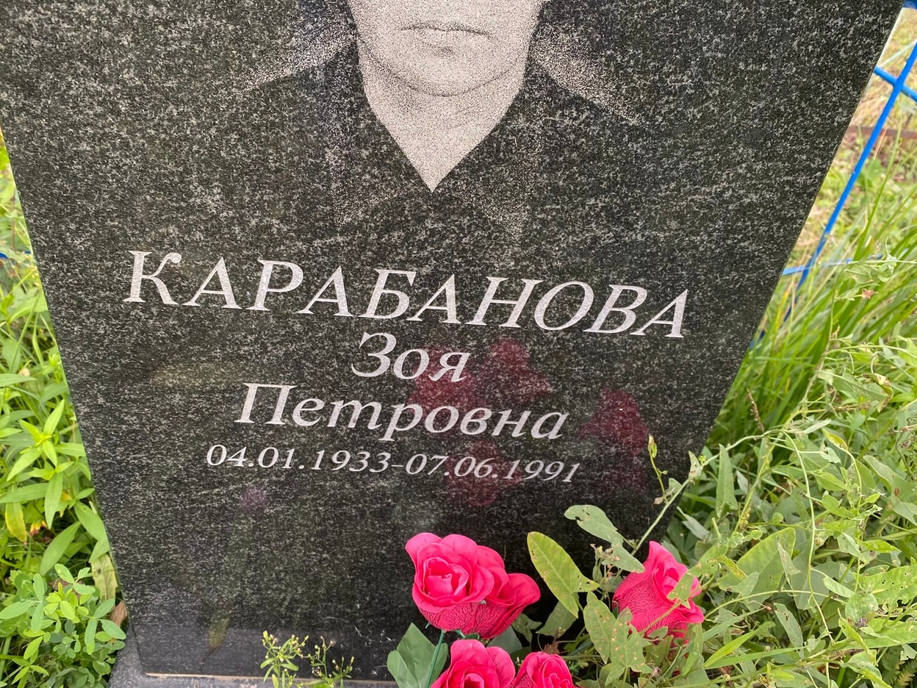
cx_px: 447
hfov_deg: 60.0
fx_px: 795
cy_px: 388
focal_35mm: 30
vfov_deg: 46.7
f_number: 1.8
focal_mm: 4.25
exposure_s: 1/224
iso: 32
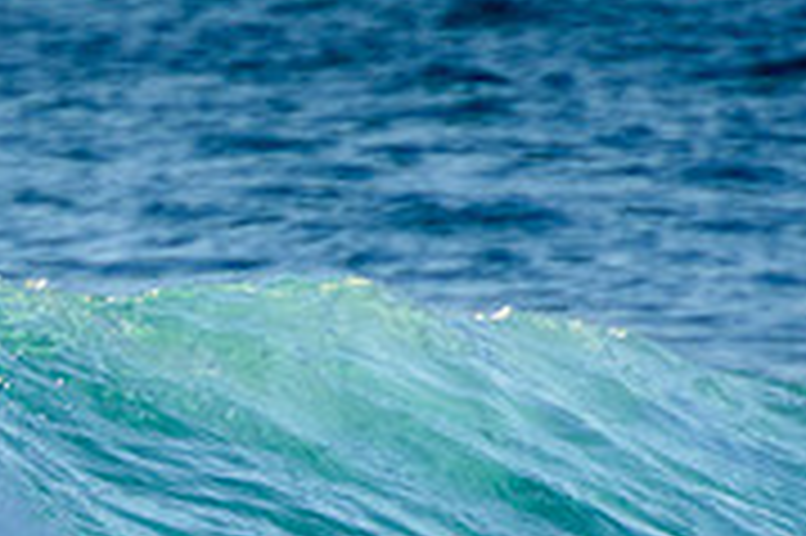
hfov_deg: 1.0
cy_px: 845
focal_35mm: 1983
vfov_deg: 0.7
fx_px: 44356
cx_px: -122
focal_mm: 400
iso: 560
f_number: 5.6
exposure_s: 1/2000
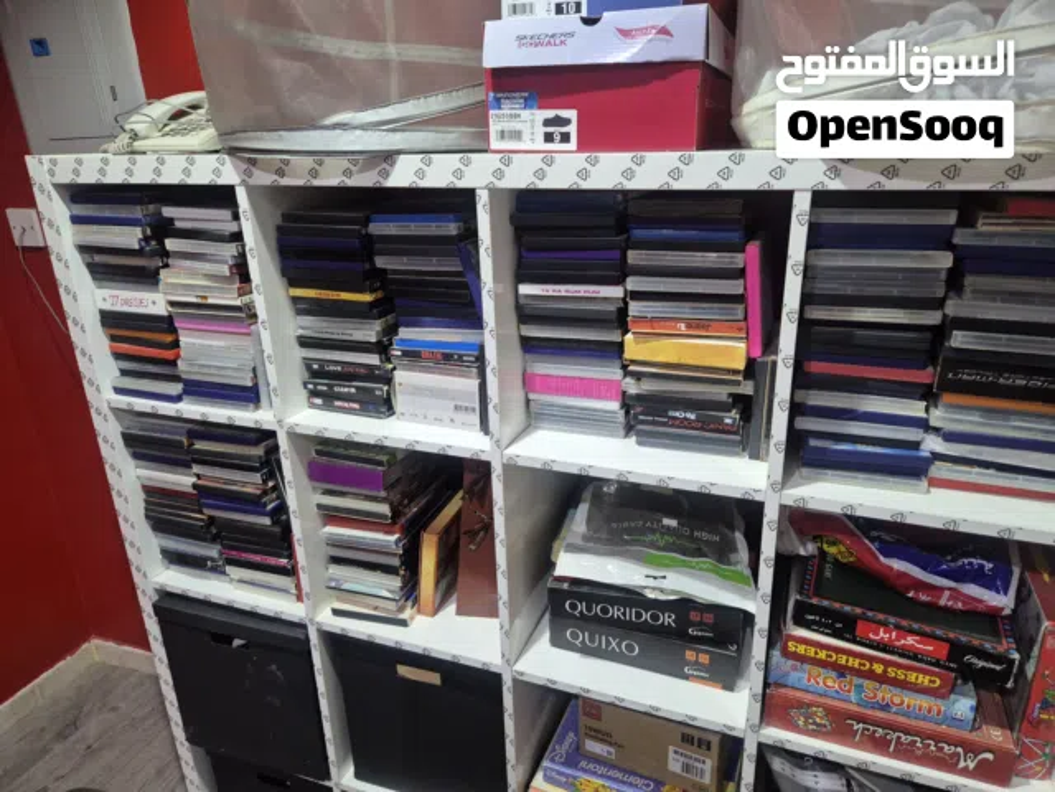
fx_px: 701
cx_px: 528
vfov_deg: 58.9
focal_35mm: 23
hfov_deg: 73.9
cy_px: 396
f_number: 1.8
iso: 500
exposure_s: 1/120
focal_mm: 5.4
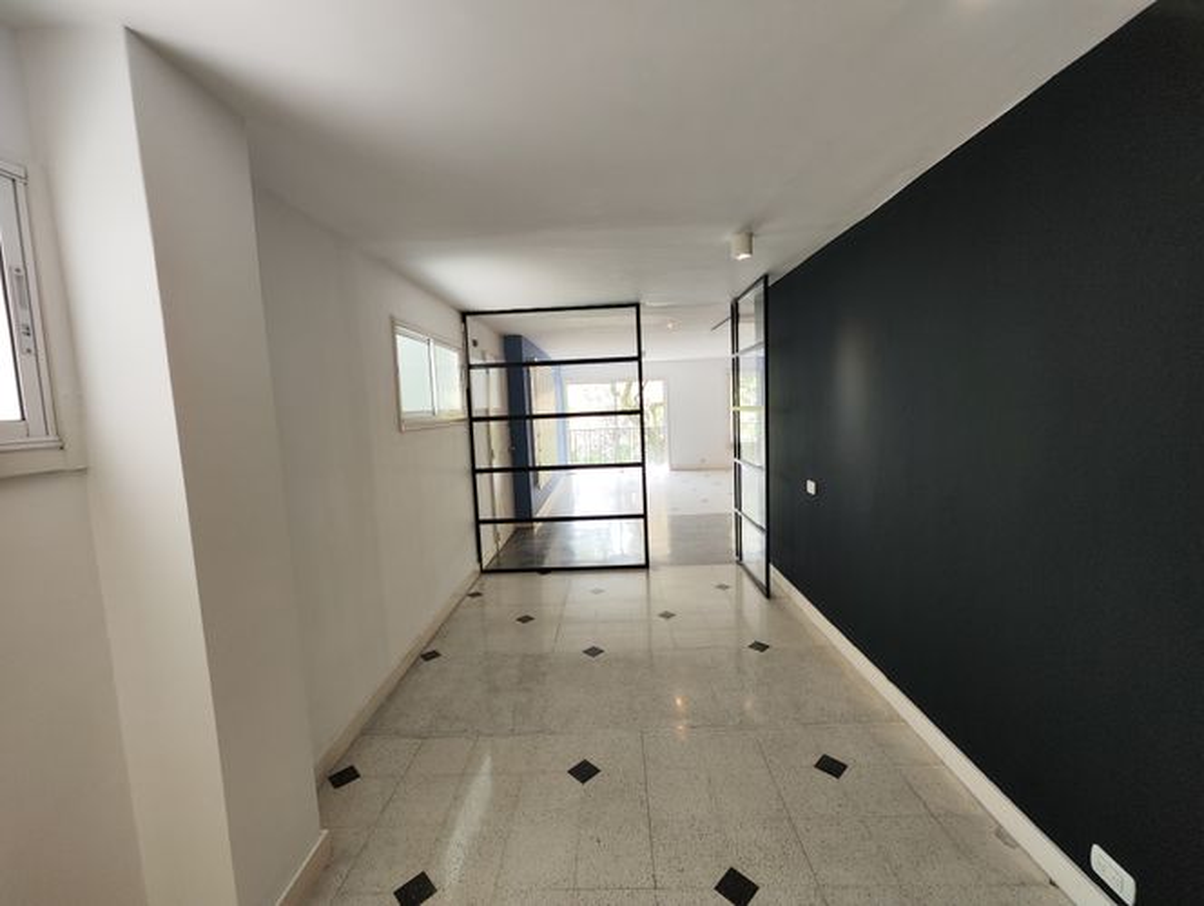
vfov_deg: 85.8
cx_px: 602
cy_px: 453
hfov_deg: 102.0
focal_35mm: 14
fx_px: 488
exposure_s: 1/30
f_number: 2.2
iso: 97
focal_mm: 2.16
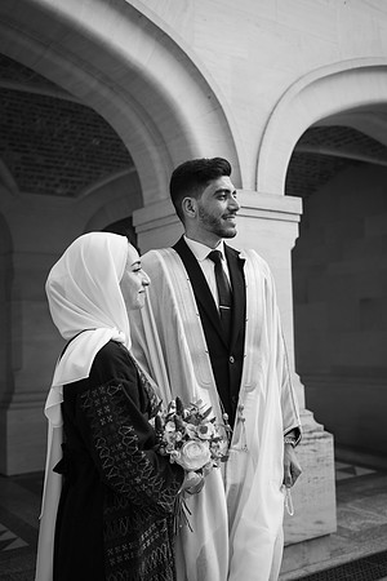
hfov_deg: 33.4
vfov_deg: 48.5
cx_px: 194
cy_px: 290
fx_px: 645
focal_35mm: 40
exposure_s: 1/500
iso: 200
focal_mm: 40
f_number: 3.2
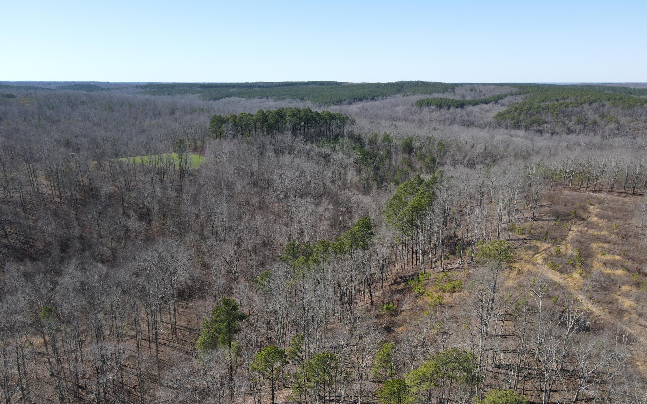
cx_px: 322
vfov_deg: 47.3
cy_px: 242
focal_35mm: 26
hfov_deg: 70.4
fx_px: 458
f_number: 2.8
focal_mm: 4.5
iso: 100
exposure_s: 1/400
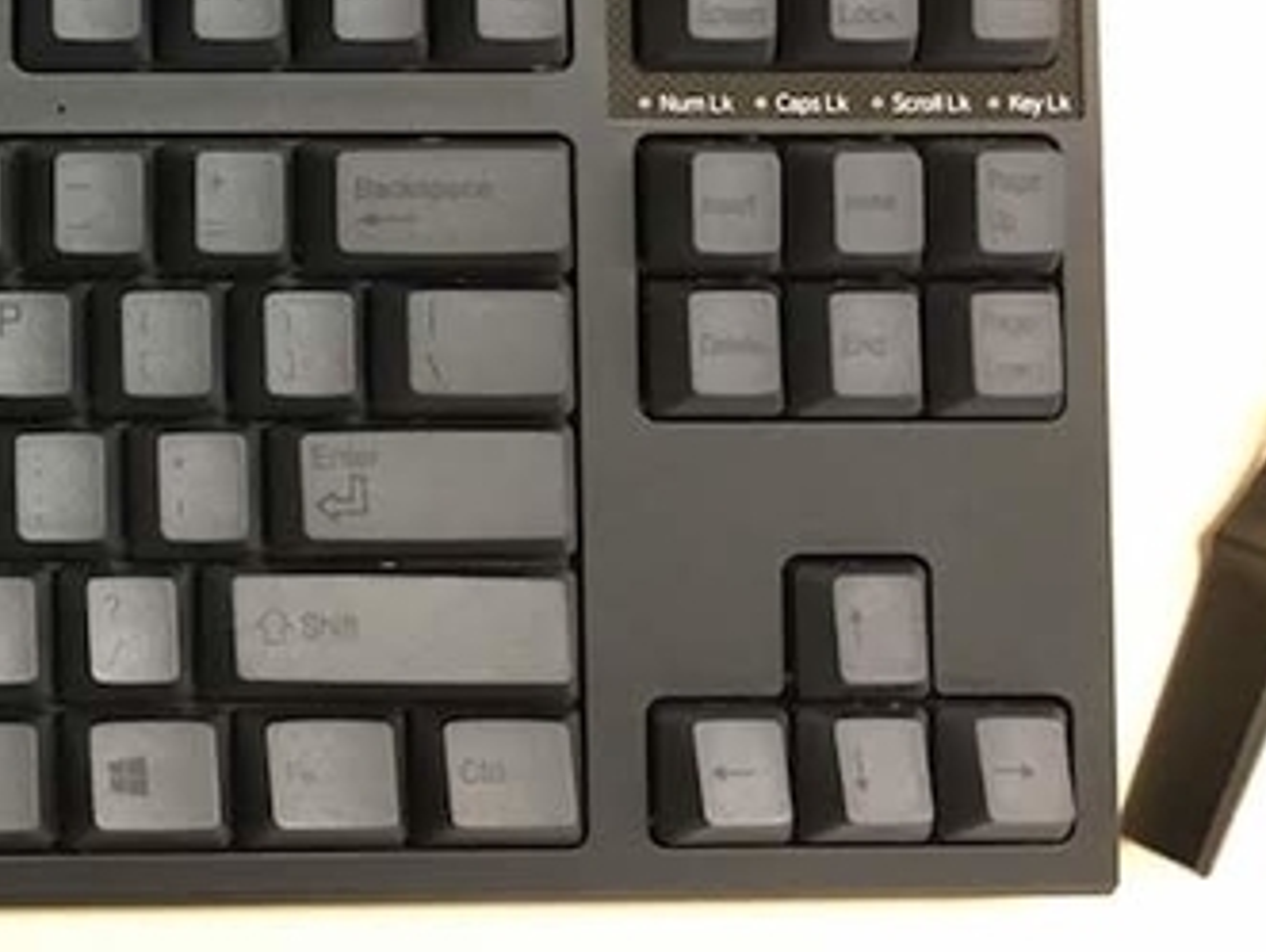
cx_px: -191
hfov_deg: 25.4
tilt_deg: -82.7
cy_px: -176
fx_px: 2563
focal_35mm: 70
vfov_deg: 19.8
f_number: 2.2
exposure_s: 1/30
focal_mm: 4.15
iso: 160
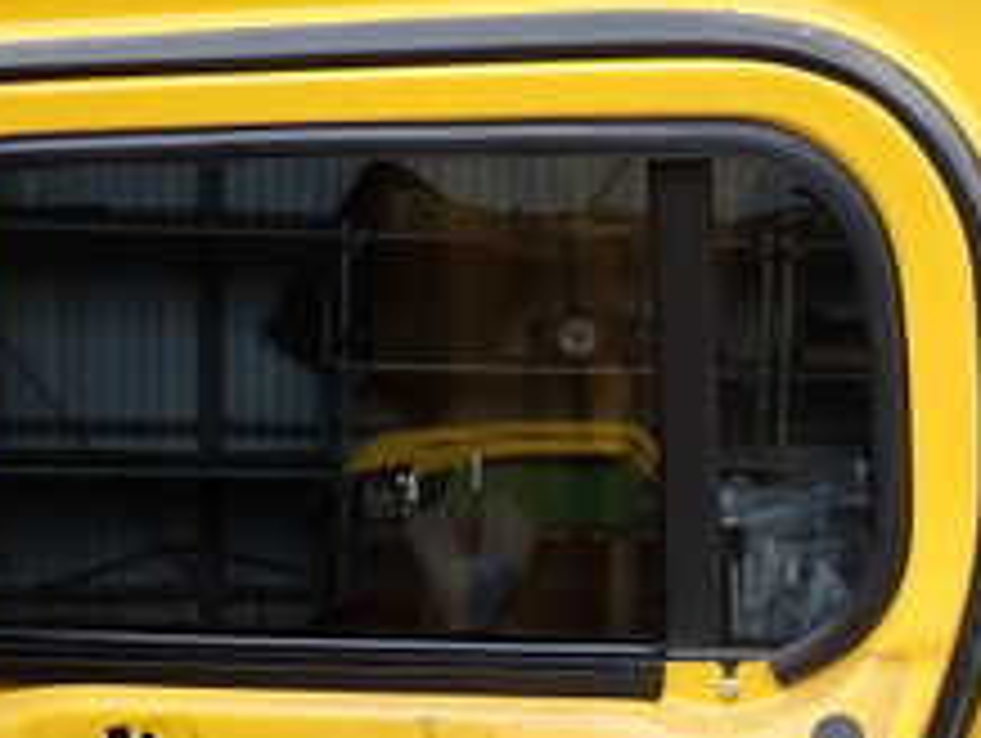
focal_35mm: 88
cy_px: 810
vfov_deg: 16.3
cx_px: 504
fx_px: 2497
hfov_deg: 22.2
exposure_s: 1/250
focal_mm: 5.79
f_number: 3.2
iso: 100
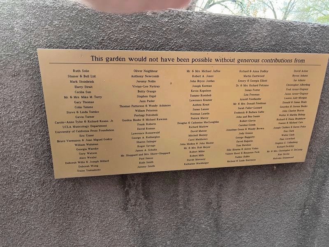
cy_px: 124
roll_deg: -1.6
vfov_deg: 53.1
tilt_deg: -18.6
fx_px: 247
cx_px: 164
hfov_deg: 67.3
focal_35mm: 26
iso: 500
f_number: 1.6
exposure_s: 1/58
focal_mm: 5.1
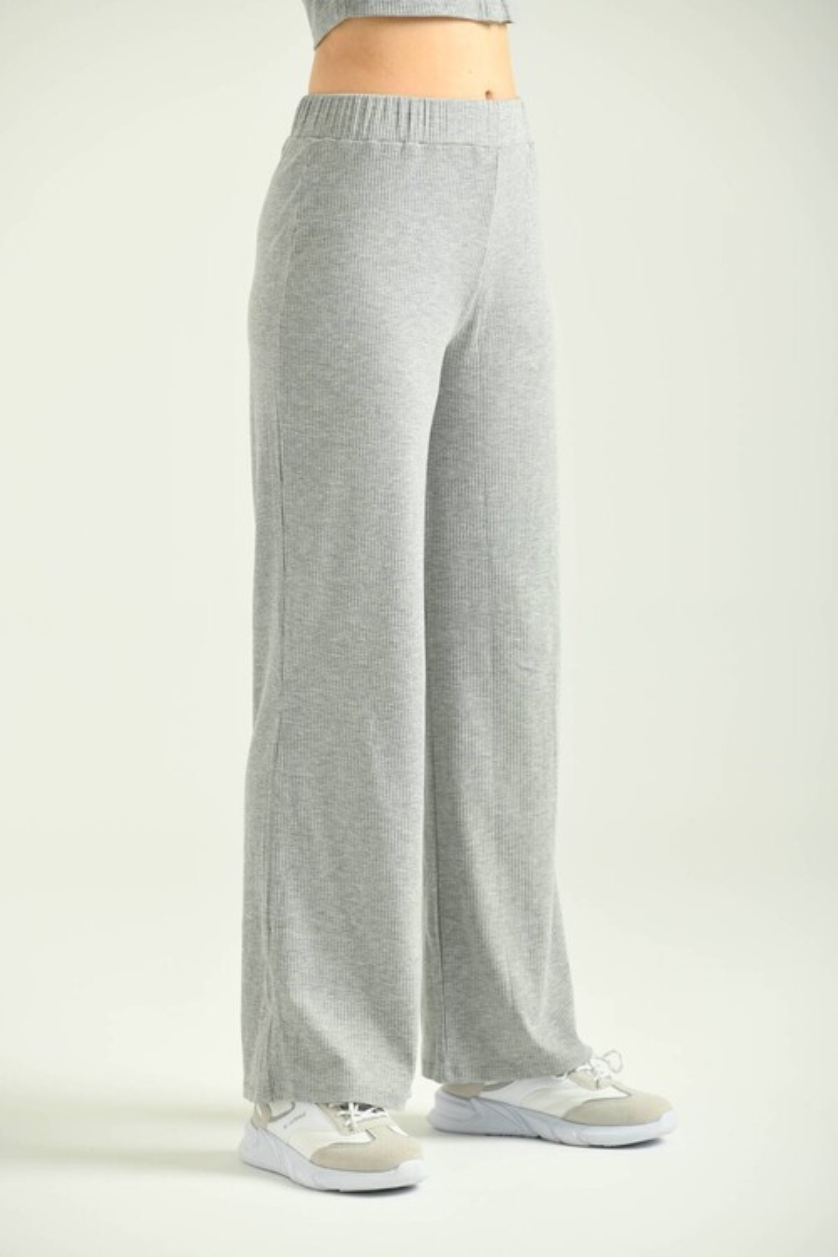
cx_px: 419
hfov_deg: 8.9
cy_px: 628
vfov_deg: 13.2
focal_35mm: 155
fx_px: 5412
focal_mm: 155
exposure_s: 1/160
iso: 125
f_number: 5.6
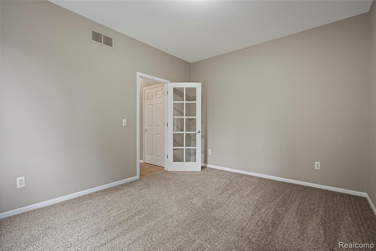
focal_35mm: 16
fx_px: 167
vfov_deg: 73.8
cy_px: 126
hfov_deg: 96.7
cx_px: 188
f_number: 4
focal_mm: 16
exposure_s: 1/2.5
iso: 100
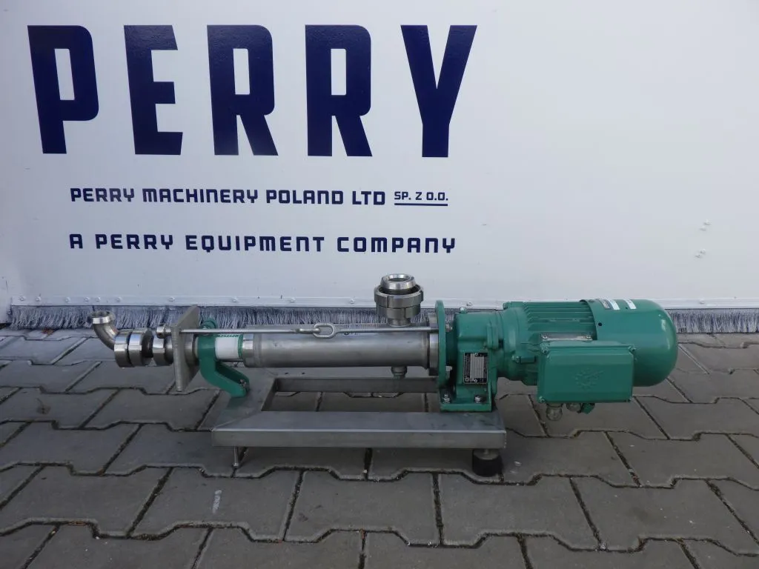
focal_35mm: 28
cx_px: 380
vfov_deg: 49.7
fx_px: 614
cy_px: 284
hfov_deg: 63.4
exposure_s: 1/320
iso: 125
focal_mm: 5
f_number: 4.2
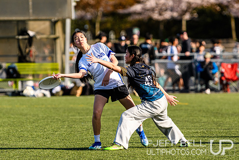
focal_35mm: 393
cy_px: 76
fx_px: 2608
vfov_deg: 3.5
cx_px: 119
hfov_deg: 5.2
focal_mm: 190
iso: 160
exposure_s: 1/2500
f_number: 3.2
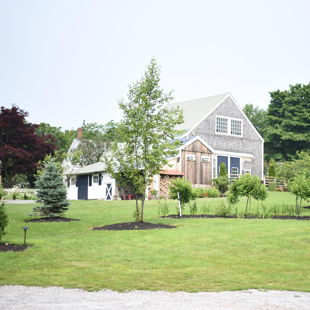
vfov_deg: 26.9
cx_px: 209
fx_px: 648
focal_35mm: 64
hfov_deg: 26.7
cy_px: 155
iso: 100
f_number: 1.8
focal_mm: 50
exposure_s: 1/2000
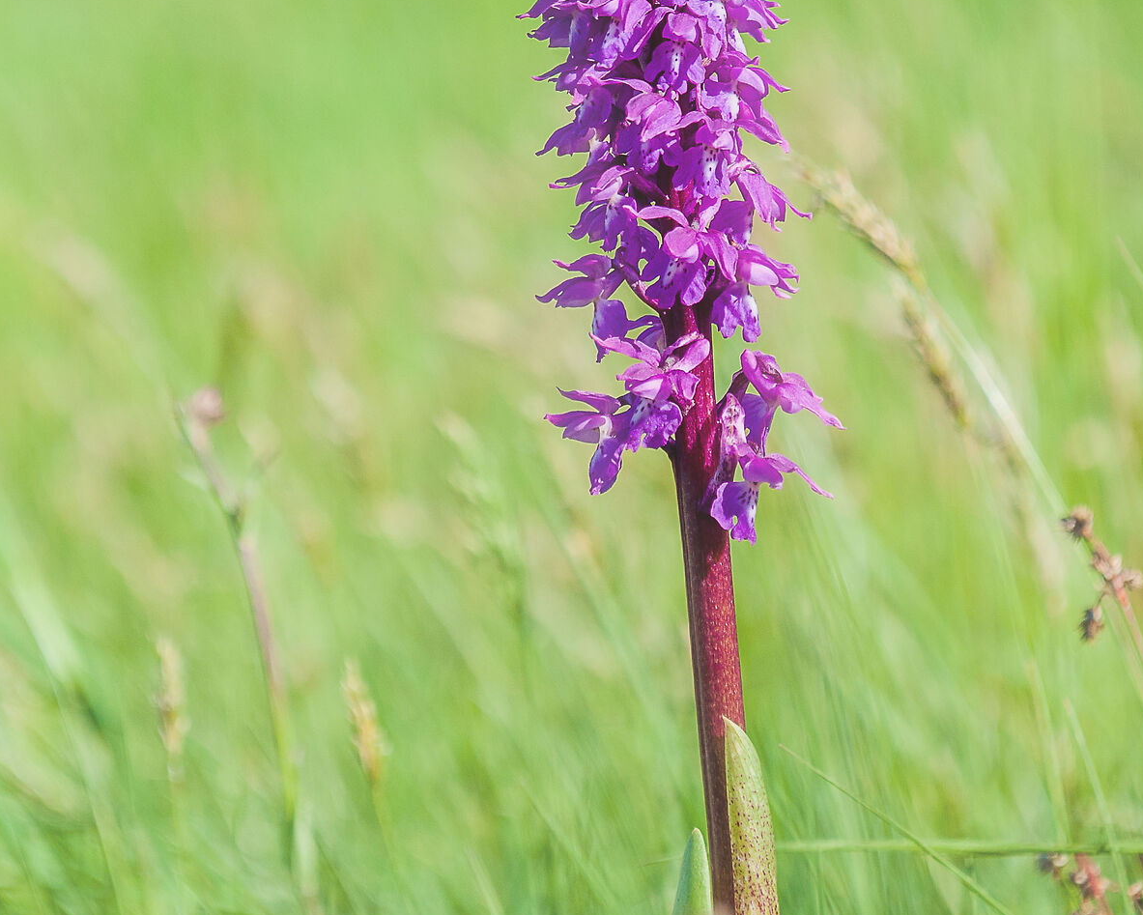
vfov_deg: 4.0
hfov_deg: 5.0
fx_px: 13025
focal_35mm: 385
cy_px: 153
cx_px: 321
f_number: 5.6
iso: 200
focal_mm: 135
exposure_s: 1/640
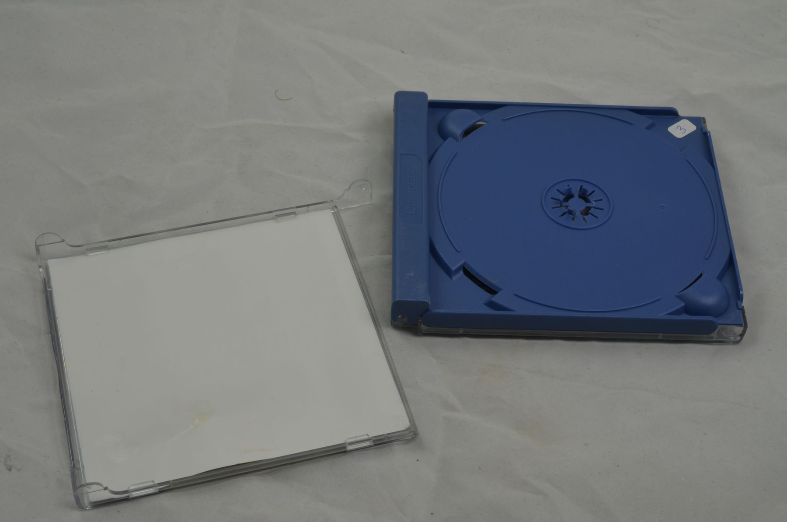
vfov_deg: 22.5
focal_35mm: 60
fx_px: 1309
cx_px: 394
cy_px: 261
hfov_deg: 33.5
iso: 100
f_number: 20
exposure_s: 1/3
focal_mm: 40
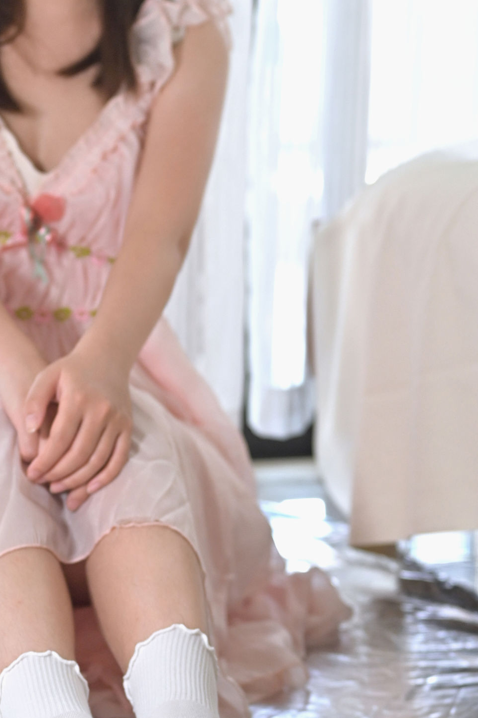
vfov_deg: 14.7
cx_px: 58
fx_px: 2792
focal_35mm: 140
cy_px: 281
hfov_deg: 9.7
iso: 640
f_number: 2.5
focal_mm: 50
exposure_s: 1/100
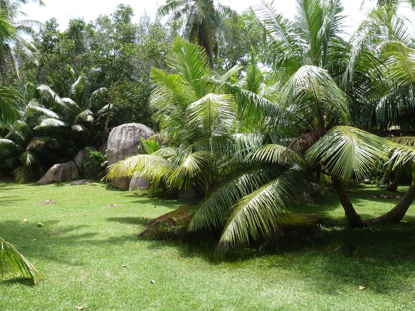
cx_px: 208
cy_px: 156
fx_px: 300
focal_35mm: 25
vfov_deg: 54.9
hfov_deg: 69.4
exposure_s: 1/160
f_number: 4
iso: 80
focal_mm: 4.1
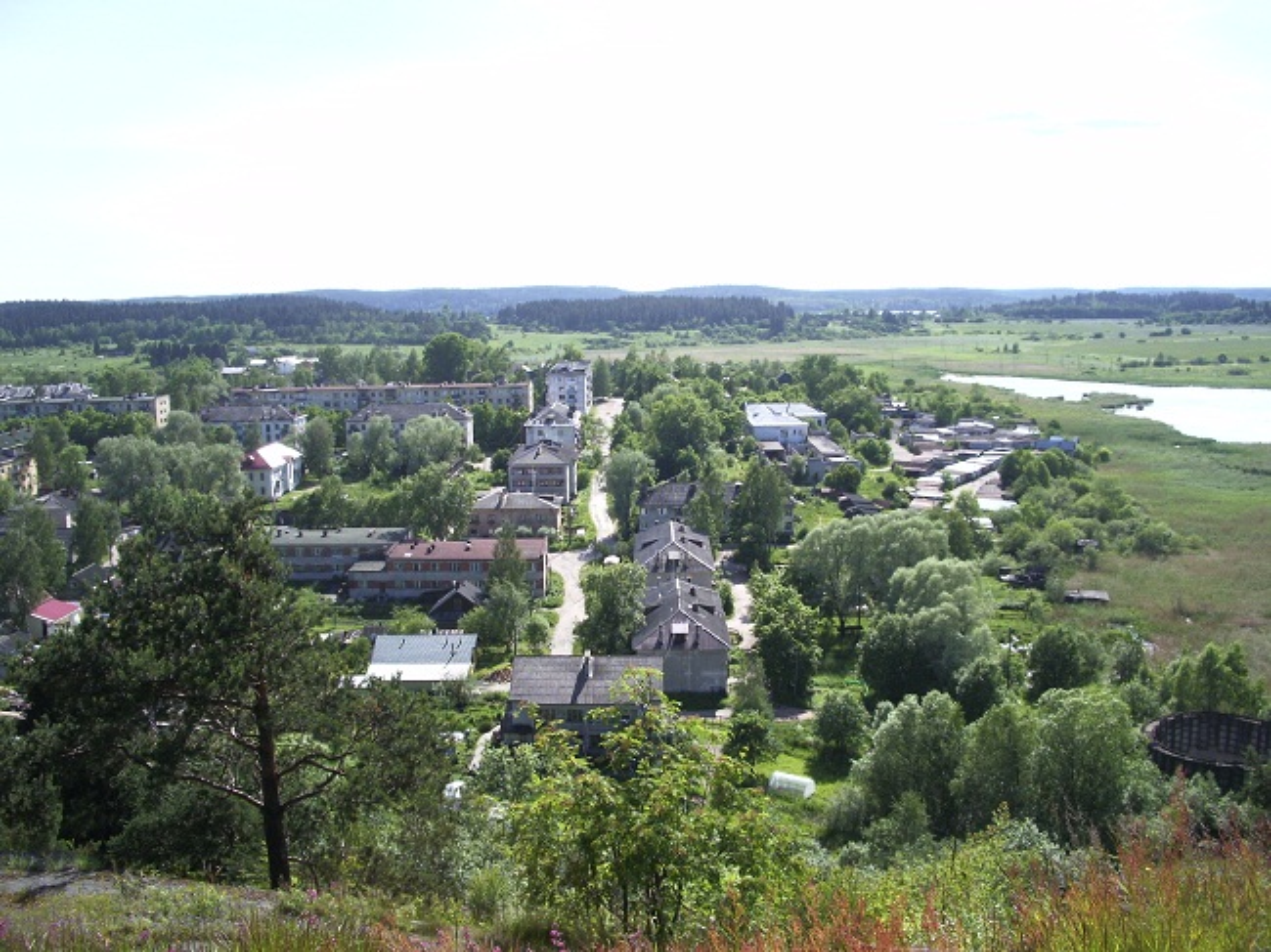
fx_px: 1285
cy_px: 476
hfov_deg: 52.6
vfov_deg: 40.7
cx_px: 636
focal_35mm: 35
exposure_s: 1/400
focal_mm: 5.8
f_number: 4.3
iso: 80
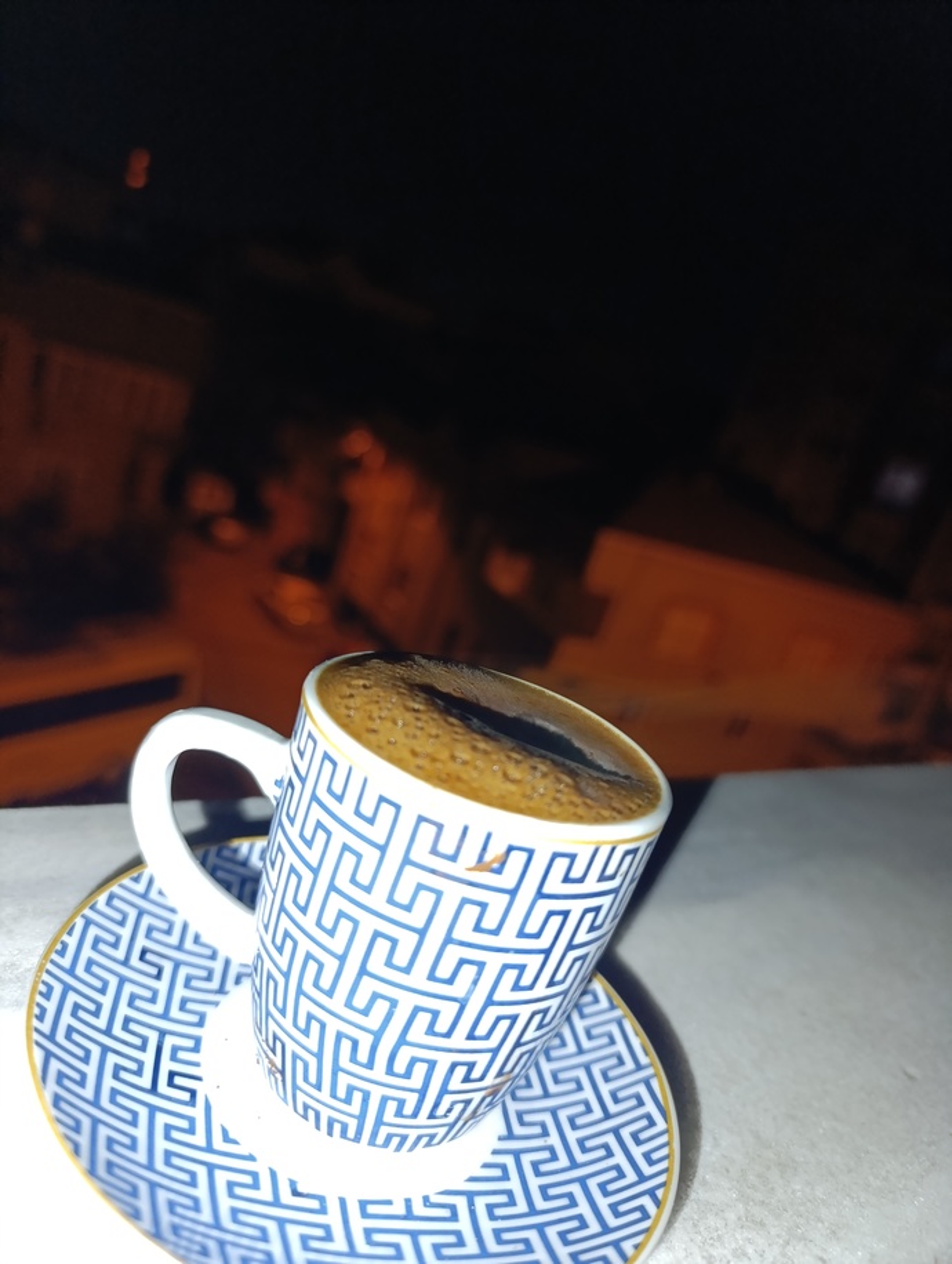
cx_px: 476
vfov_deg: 73.8
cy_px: 632
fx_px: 841
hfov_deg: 59.0
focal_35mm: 23
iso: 800
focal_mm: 6.14
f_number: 1.6
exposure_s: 1/100
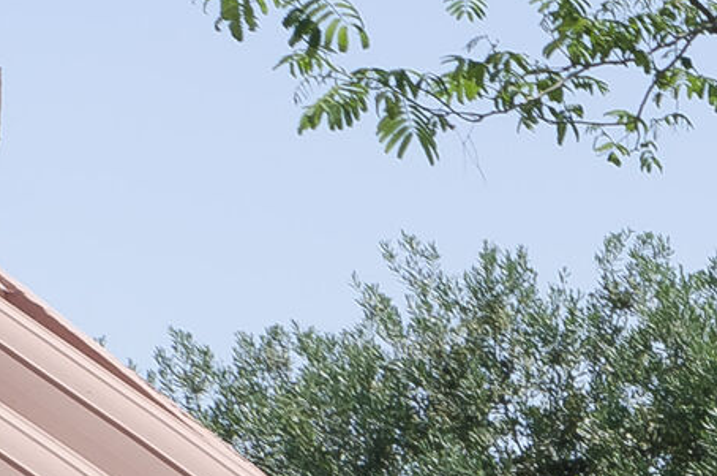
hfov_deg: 8.9
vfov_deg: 7.2
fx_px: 3678
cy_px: 914
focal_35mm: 185
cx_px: 2195
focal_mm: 20
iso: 125
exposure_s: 1/250
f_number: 8
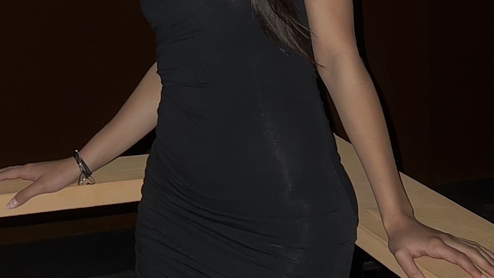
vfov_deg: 15.5
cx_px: 177
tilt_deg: -1.9
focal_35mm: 74
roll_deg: +1.8
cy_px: -80
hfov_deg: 28.5
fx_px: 969
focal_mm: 5.7
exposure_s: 1/4
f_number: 1.5
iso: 100
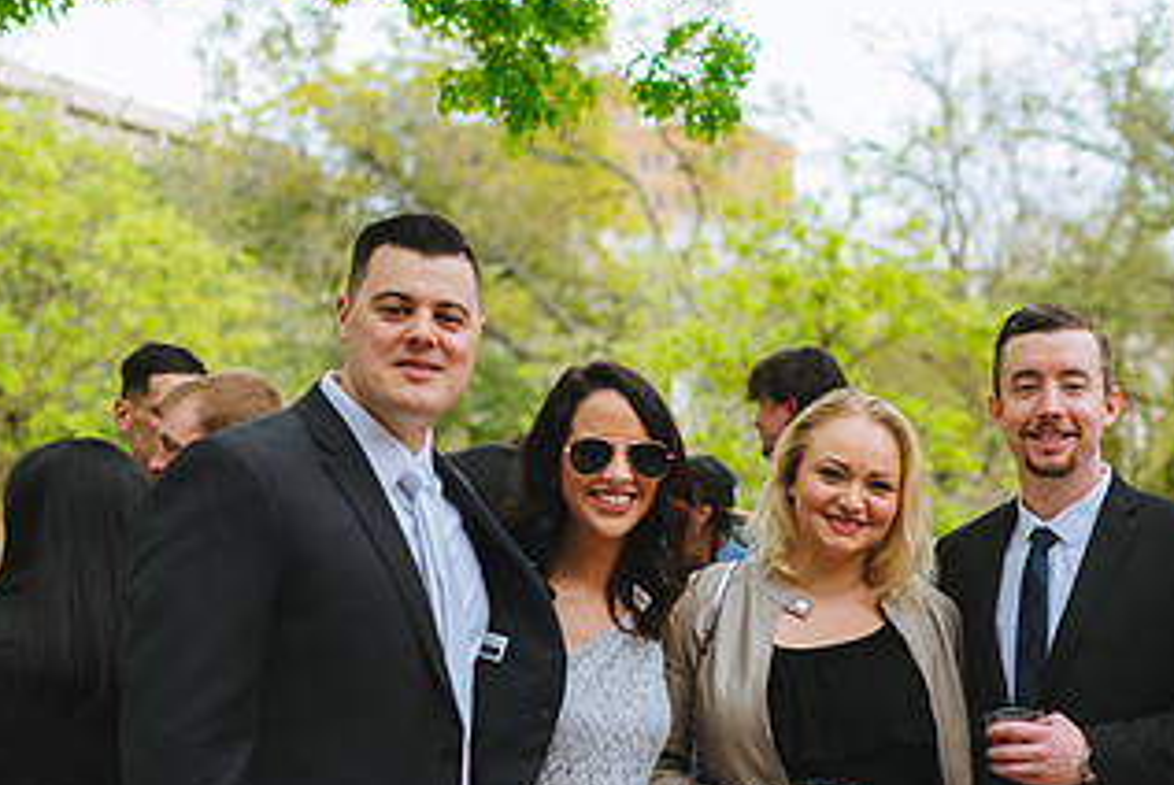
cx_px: 941
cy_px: 694
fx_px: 2089
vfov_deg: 20.9
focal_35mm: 64
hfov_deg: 30.6
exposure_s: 1/500
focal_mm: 35
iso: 80
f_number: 2
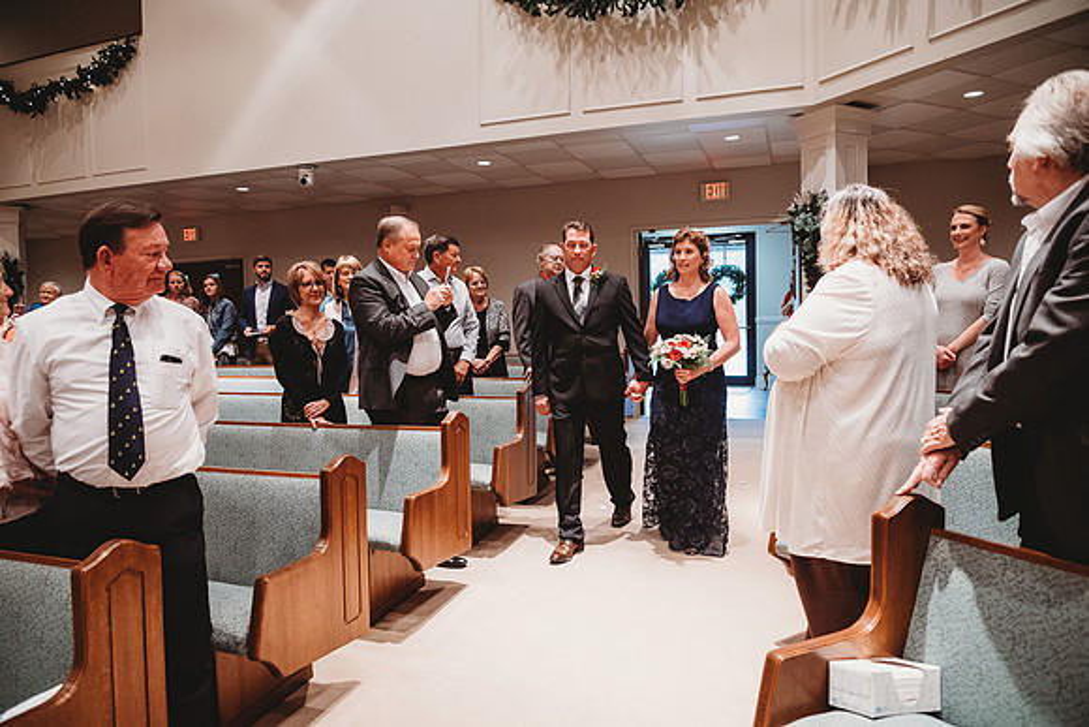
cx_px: 544
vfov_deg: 53.2
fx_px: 726
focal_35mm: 24
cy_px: 364
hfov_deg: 73.7
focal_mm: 24
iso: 2000
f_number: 4
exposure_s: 1/125
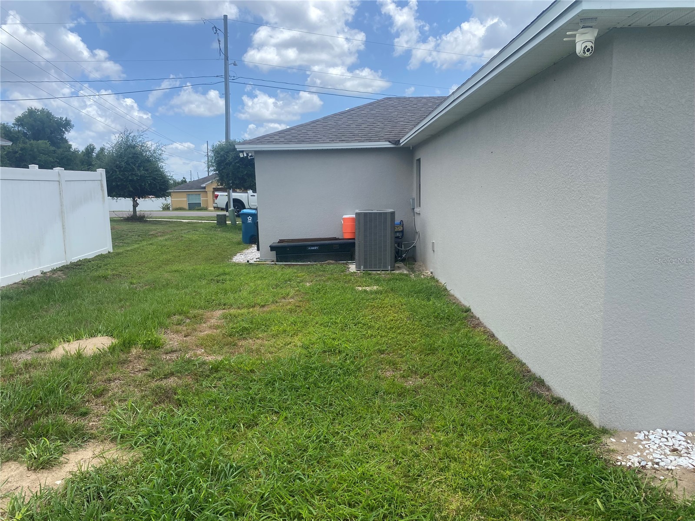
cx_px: 348
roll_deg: +1.3
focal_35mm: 26
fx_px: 522
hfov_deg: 67.3
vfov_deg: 53.1
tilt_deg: -9.7
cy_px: 260
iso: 32
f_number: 1.8
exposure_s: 1/2105
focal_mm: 4.25
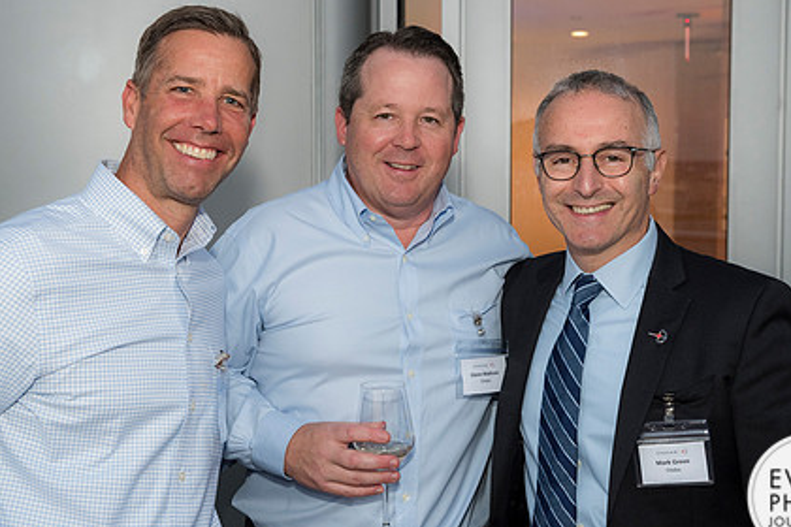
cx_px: 392
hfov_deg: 34.5
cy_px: 257
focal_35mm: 58
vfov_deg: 23.4
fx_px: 1274
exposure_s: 1/125
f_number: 5.6
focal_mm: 42
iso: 800
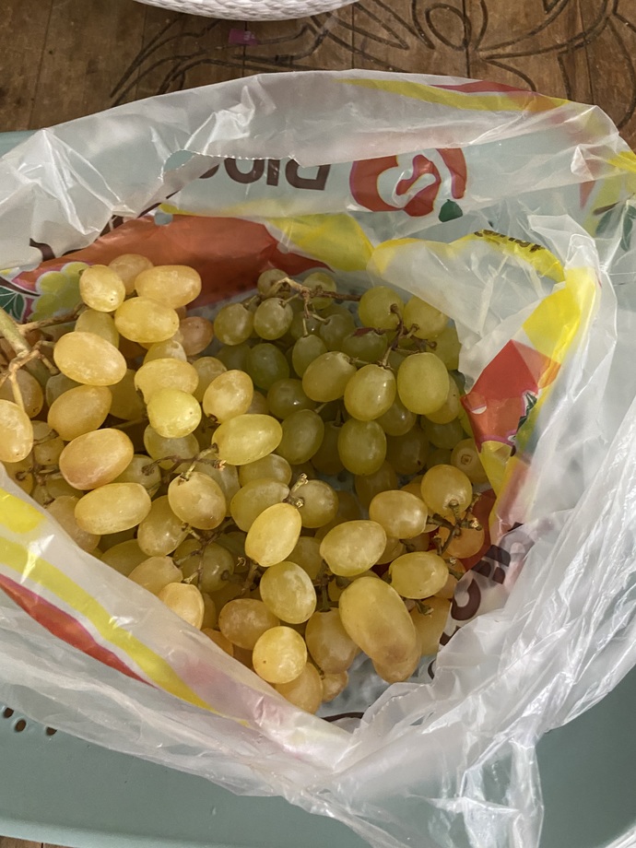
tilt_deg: -71.1
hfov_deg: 53.1
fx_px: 637
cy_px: 424
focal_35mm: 26
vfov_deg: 67.3
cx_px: 318
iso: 500
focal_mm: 4.25
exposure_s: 1/33
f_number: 1.8
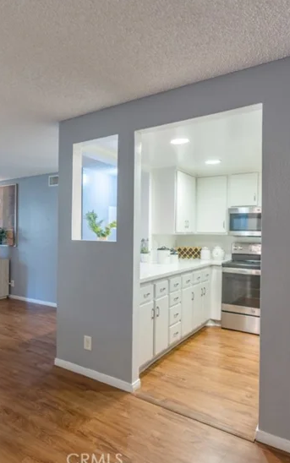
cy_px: 233
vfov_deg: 72.5
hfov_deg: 45.8
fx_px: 316
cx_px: 43
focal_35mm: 25
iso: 125
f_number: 2.8
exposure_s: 1/20
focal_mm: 16
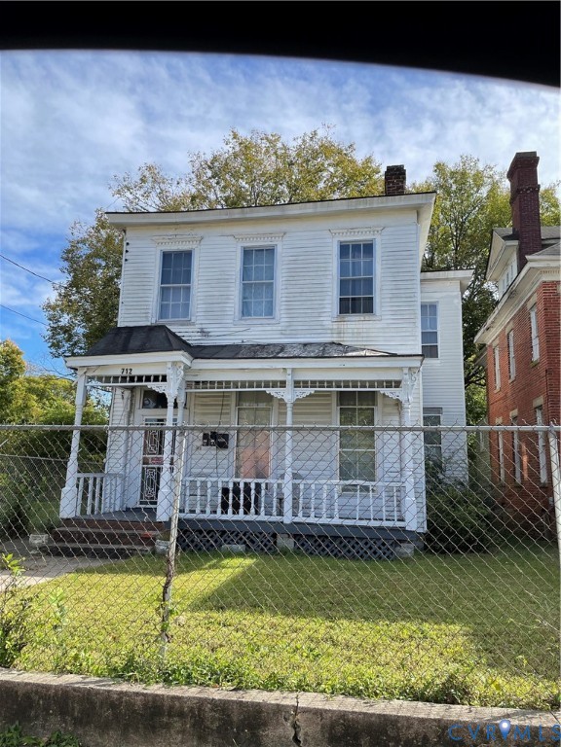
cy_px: 374
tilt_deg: +11.3
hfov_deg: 53.1
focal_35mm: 26
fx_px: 562
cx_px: 280
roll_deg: -1.5
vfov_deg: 67.3
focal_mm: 4.2
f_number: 1.6
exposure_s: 1/2174
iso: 32
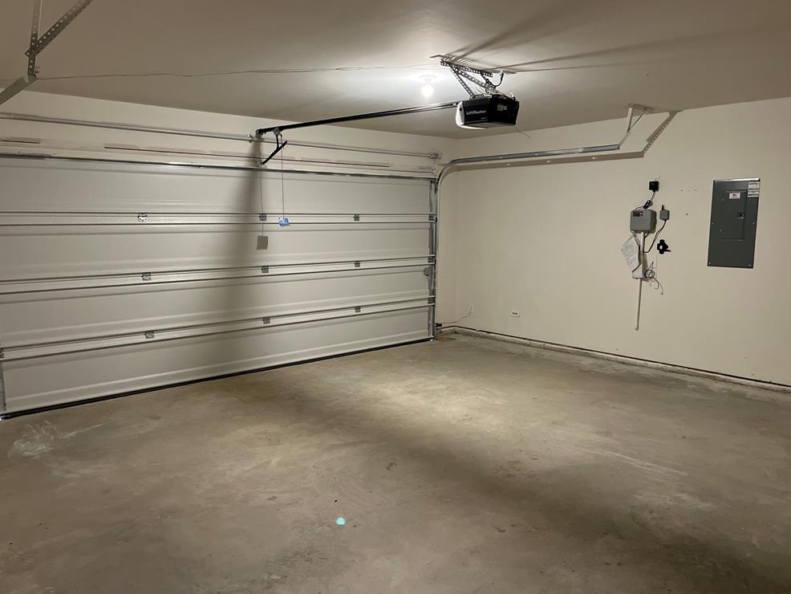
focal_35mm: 27
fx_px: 617
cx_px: 385
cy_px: 301
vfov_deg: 51.4
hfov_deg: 65.3
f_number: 1.6
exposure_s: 1/40
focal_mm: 5.1
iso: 500
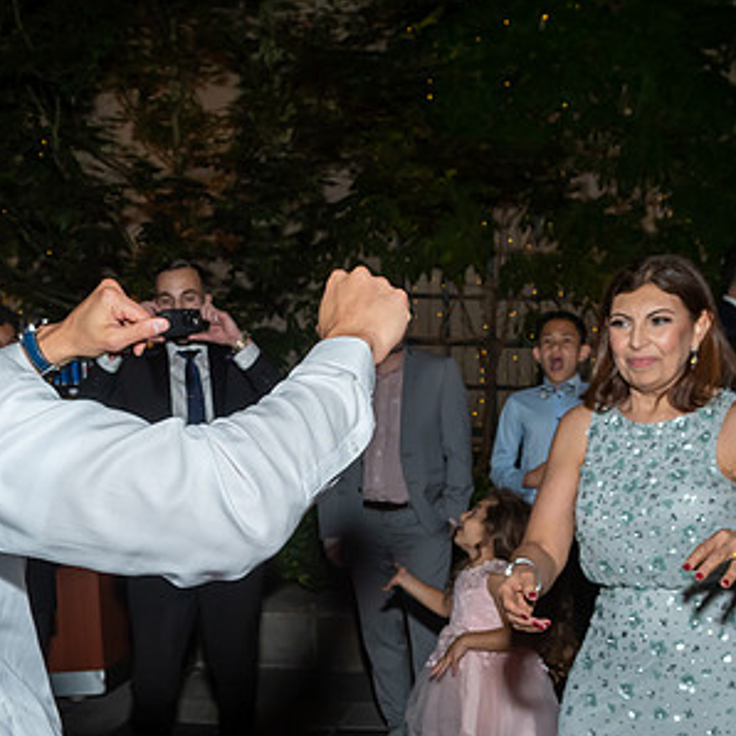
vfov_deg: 32.1
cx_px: 326
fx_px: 1251
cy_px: 558
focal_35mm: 52
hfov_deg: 32.8
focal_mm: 17
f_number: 5.6
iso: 500
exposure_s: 1/250
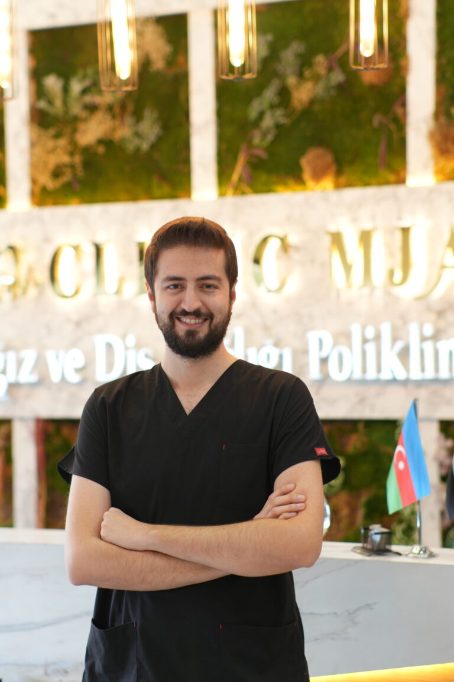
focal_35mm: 84
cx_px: 227
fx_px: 1589
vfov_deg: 24.2
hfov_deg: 16.3
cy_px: 341
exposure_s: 1/100
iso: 400
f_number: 2
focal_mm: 56
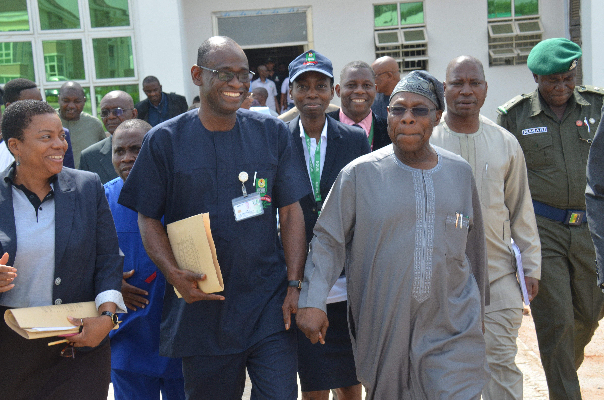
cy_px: 200
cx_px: 302
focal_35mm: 75
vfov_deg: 18.1
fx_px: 1256
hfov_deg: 27.0
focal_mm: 50
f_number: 9
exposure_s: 1/320
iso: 400
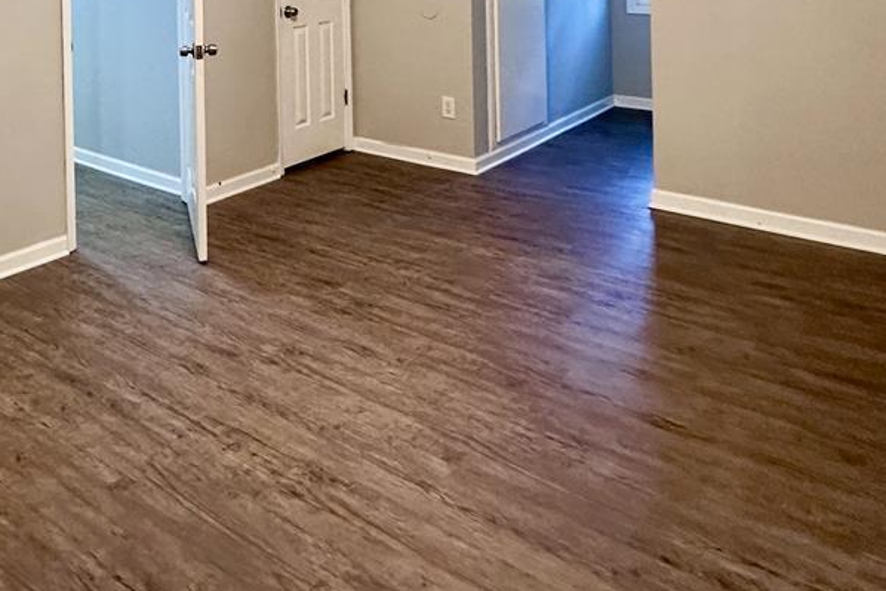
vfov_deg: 33.4
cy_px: -75
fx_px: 837
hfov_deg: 52.8
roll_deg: +0.9
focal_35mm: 34
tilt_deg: +0.7
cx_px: 202
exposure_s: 1/60
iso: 250
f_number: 2.2
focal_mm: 2.22
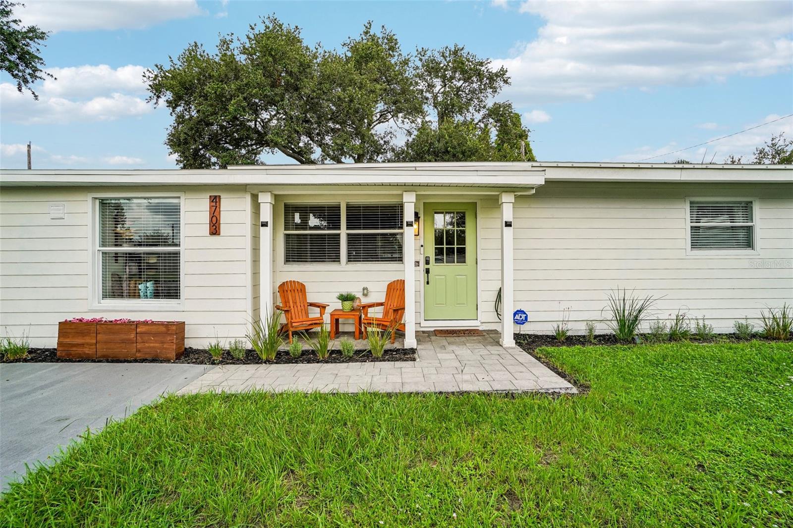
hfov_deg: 100.4
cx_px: 396
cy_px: 264
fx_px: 330
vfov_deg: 77.3
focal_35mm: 15
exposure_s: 1/60
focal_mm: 10
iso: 100
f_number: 8
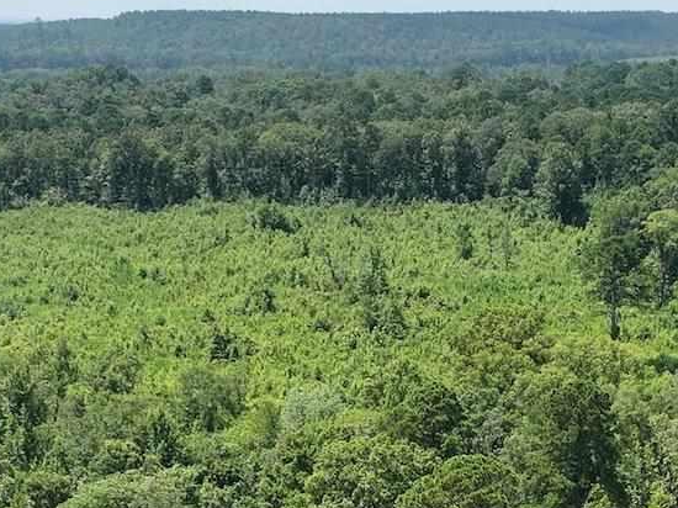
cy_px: 760
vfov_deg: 12.9
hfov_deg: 17.9
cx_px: 504
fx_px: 2134
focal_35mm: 109
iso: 110
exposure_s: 1/1600
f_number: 2.8
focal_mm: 12.29
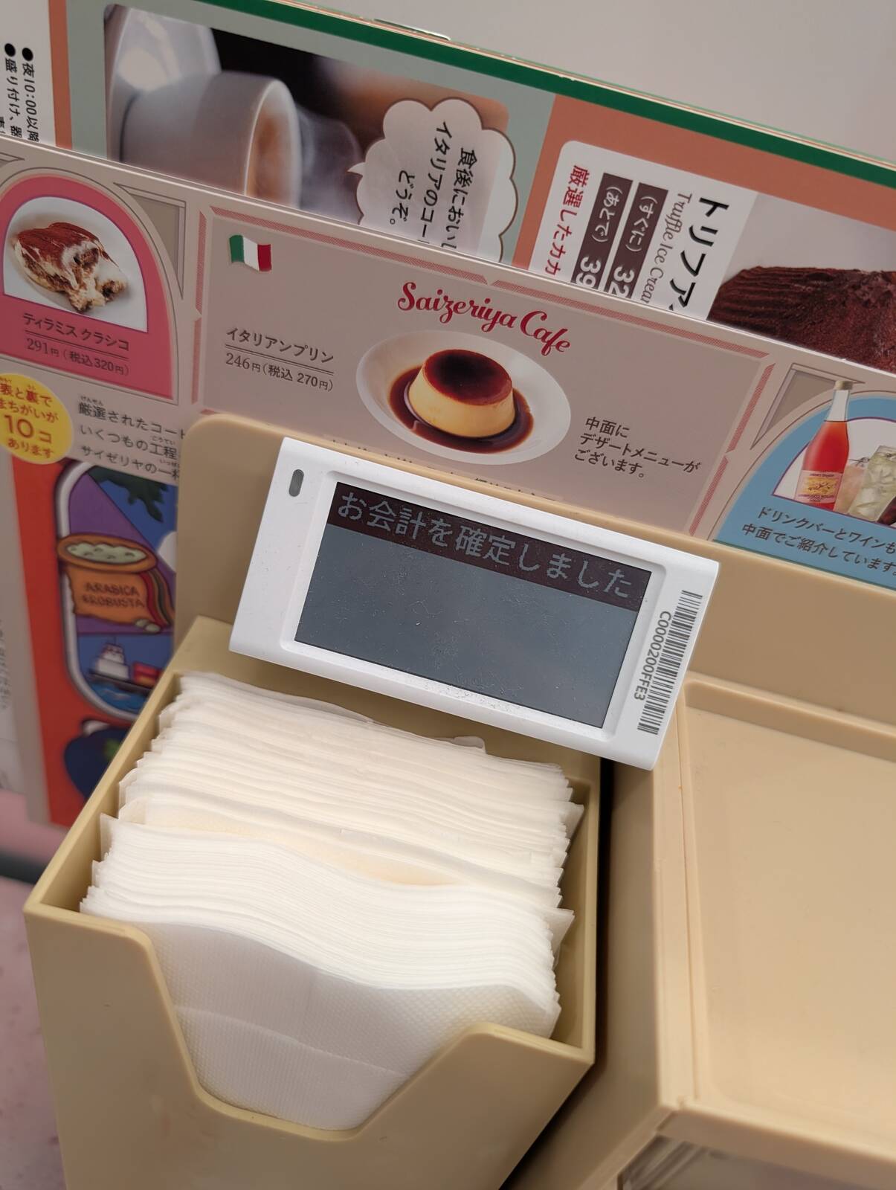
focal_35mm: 24
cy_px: 595
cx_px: 448
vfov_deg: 71.5
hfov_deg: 56.9
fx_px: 826
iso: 173
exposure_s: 1/120
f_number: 1.68
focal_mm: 6.9
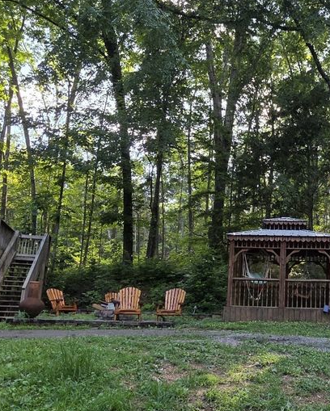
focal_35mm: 34
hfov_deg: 40.7
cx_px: 286
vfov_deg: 52.6
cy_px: 235
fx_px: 415
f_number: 1.9
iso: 25
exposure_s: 1/120
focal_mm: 2.2
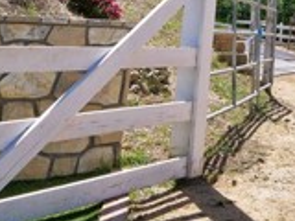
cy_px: -96
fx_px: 614
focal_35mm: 72
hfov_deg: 23.1
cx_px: 413
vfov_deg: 18.5
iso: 200
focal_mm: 9
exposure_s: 1/100
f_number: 14
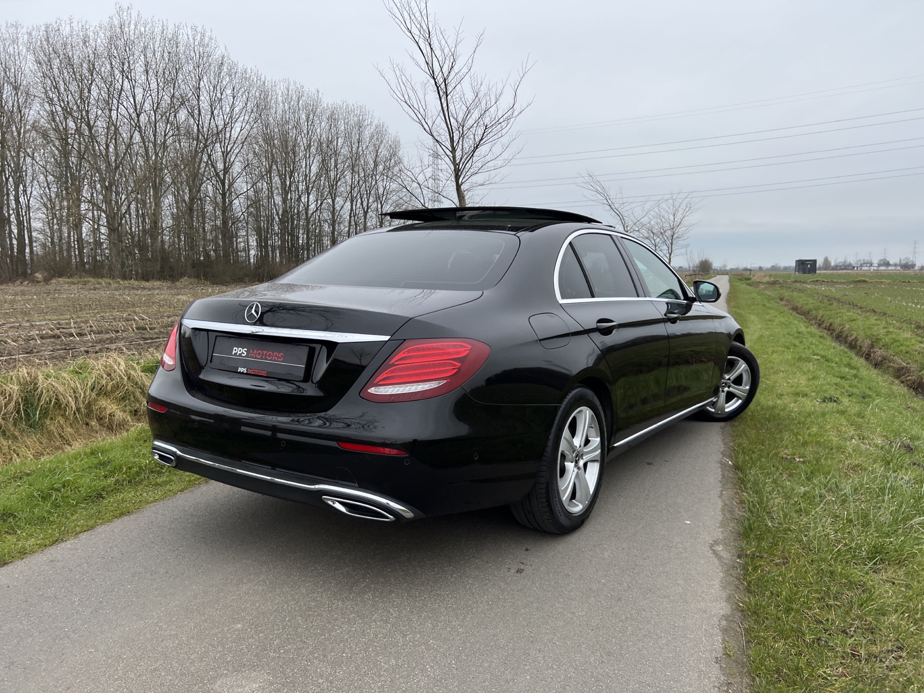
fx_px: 694
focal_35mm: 26
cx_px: 462
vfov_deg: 53.1
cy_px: 346
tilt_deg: -7.5
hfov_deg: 67.3
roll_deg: +0.2
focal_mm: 5.7
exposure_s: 1/1252
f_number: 1.5
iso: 50
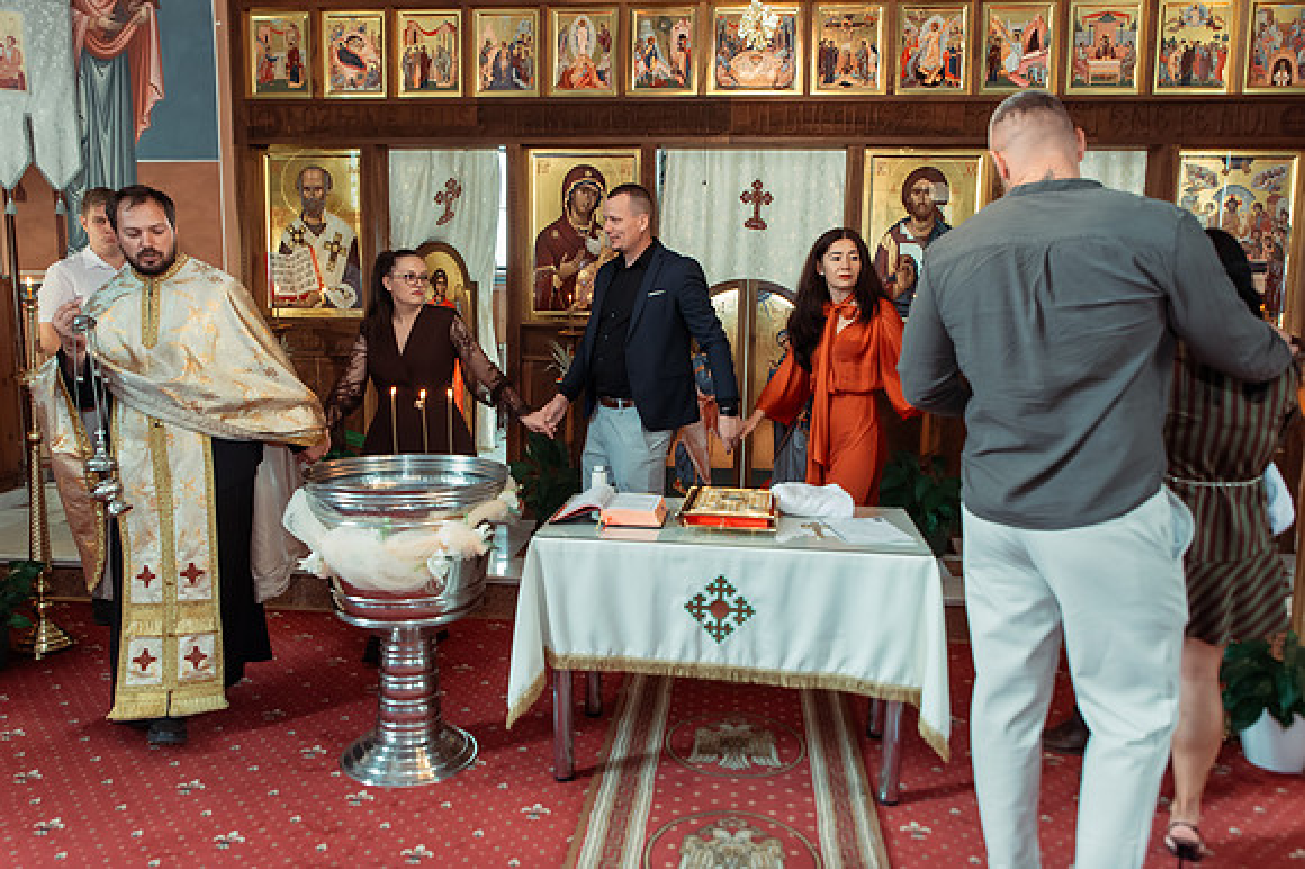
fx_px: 982
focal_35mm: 27
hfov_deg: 67.2
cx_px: 652
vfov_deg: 47.6
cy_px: 383
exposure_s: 1/250
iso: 3200
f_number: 3.5
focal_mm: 24
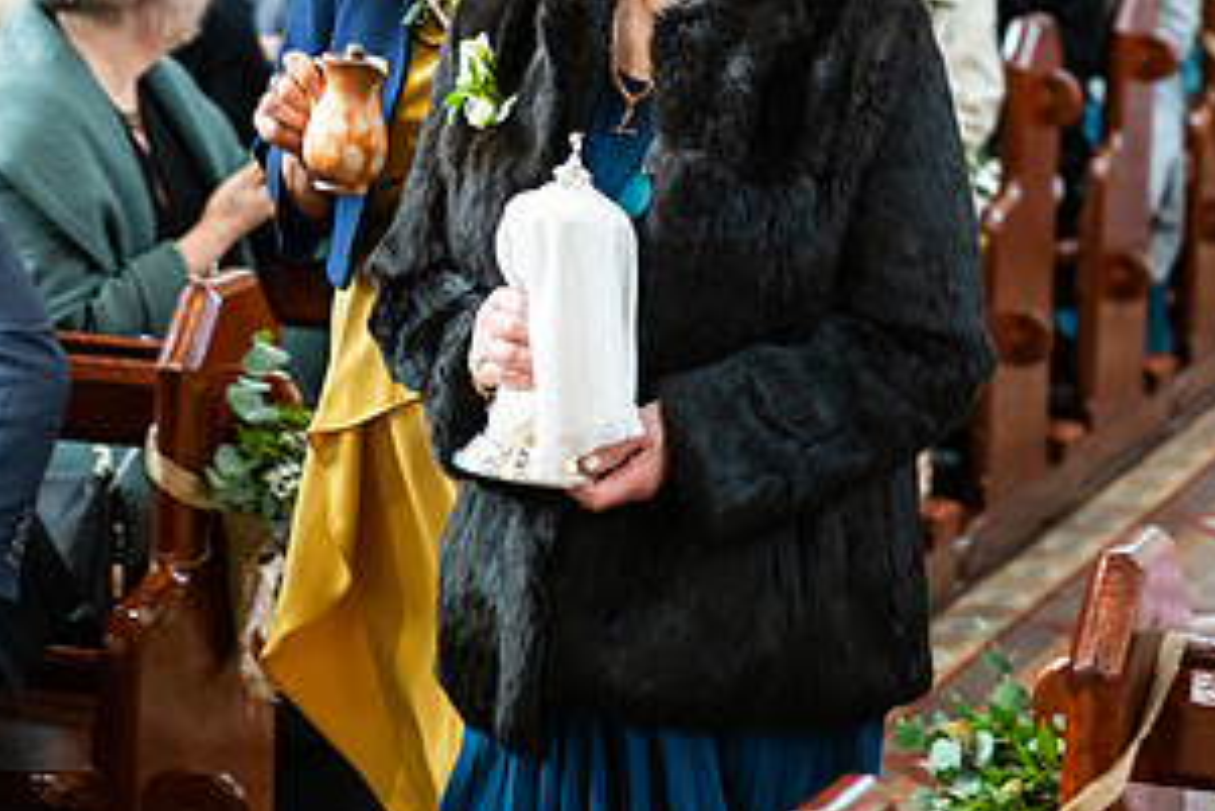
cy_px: 67
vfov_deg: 10.1
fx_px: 4558
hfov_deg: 15.2
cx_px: 505
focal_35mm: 135
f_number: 3.5
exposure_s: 1/80
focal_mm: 70
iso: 1000
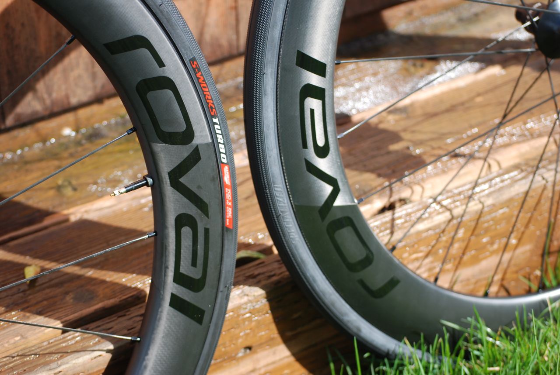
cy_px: 188
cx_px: 280
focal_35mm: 82
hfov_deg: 24.6
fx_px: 1286
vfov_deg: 16.6
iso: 200
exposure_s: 1/320
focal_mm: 55
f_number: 4
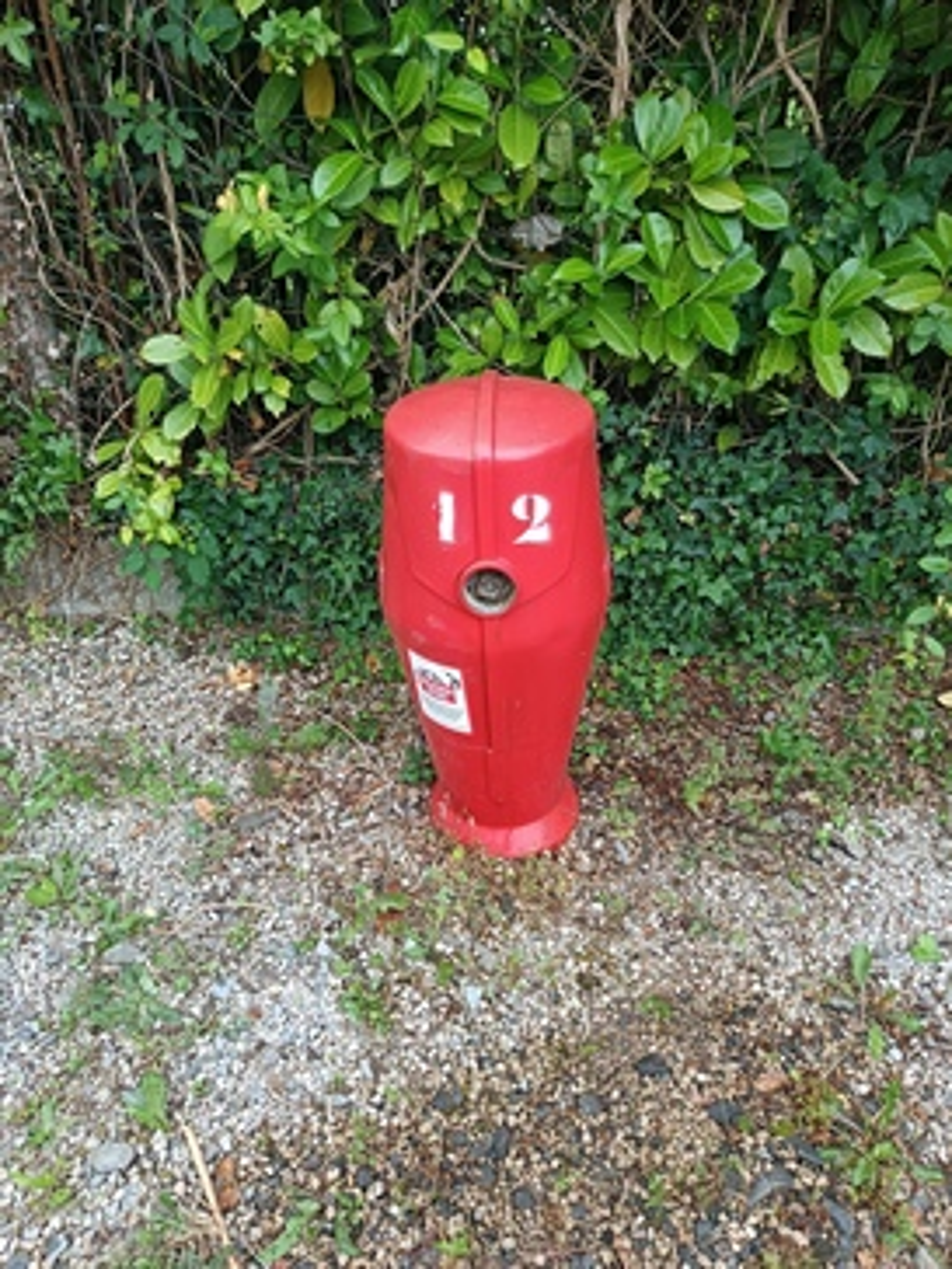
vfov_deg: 71.6
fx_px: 880
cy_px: 634
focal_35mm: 24
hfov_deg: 56.8
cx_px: 476
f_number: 1.75
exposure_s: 1/100
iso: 145
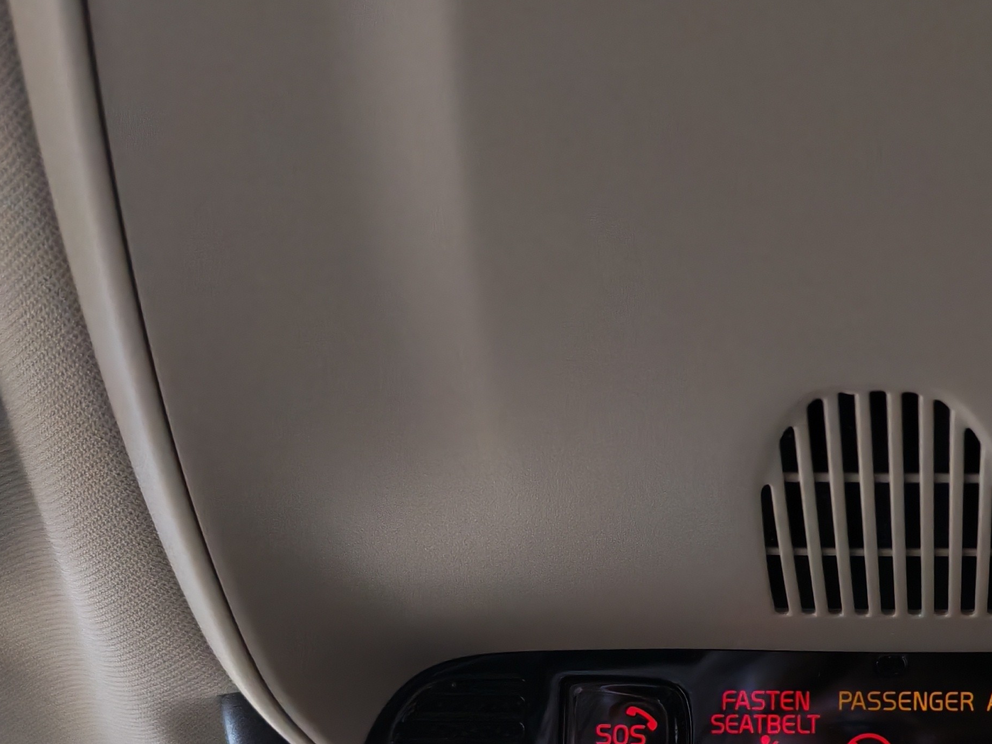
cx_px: 929
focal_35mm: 69
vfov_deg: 20.7
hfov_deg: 27.0
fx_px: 1977
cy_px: 718
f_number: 1.9
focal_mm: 6.12
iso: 1000
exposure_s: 1/100
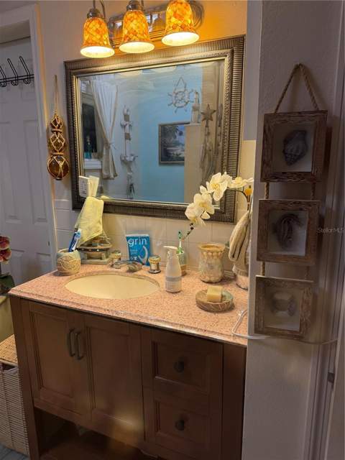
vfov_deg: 71.6
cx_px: 172
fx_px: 319
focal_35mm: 24
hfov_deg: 56.8
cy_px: 230
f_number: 1.78
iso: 125
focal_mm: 6.76
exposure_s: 1/60
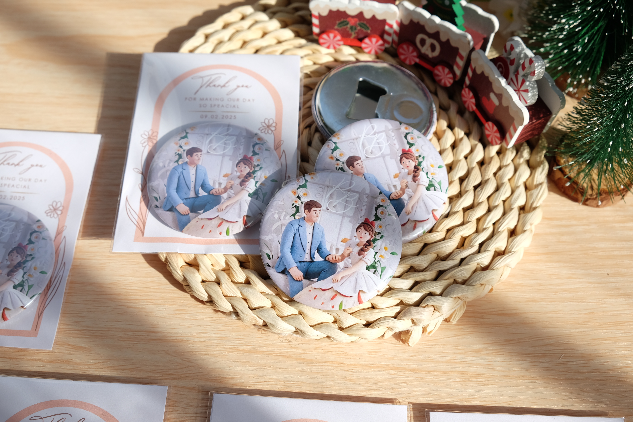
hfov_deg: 50.7
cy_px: 211
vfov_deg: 35.1
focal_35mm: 38
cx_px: 316
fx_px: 668
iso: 200
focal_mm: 25.4
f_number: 5.6
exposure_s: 1/200
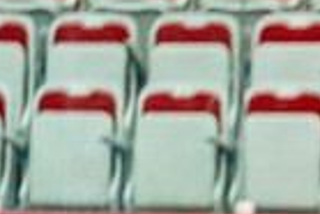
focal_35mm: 997
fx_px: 8871
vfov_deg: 1.4
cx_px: 746
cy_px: 438
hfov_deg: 2.1
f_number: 2.8
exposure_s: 1/1250
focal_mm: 192
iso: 3200
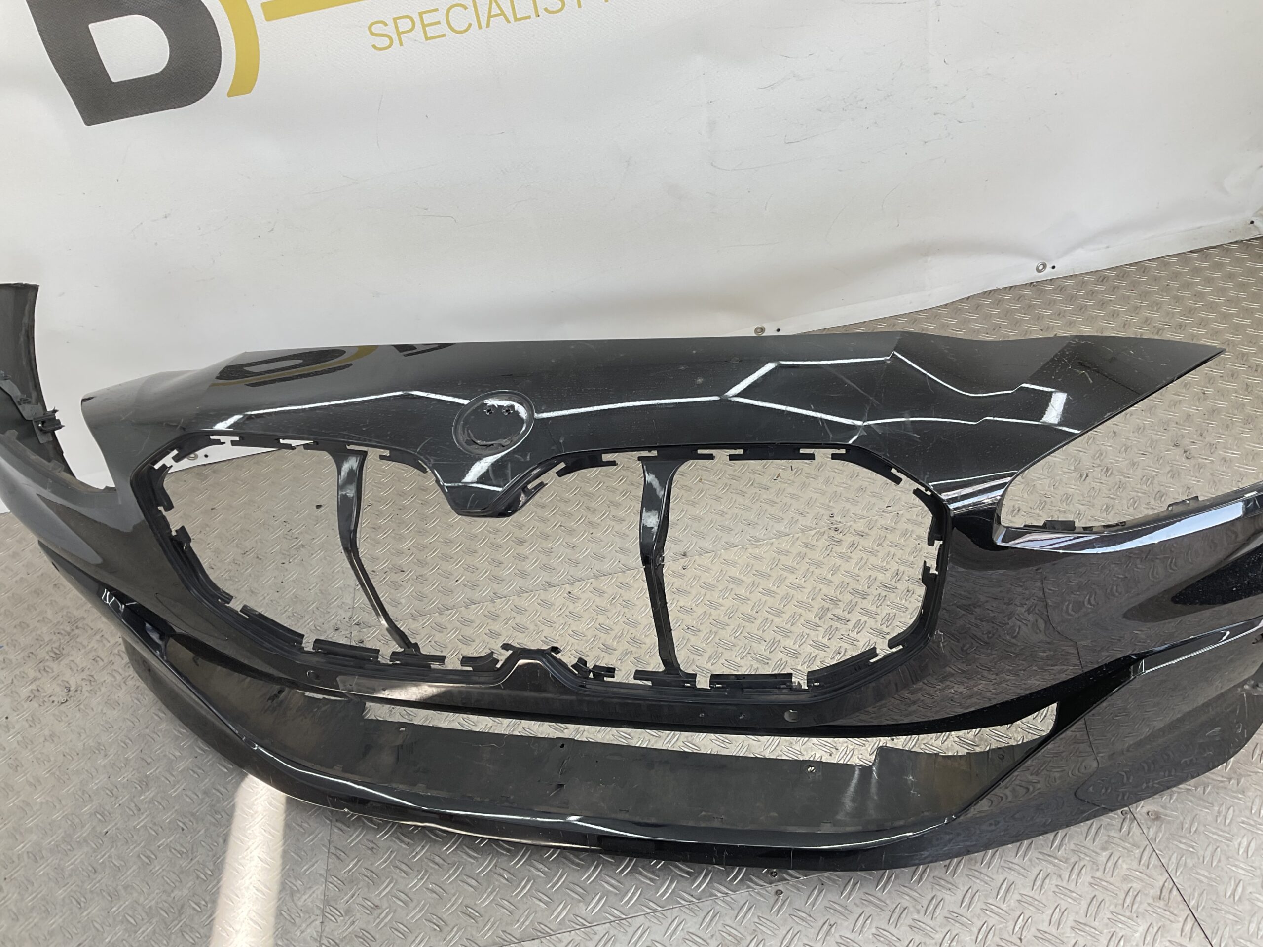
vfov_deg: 48.2
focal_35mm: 29
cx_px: 632
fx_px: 1058
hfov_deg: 61.7
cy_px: 474
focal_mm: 3
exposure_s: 1/109
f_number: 1.8
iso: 16
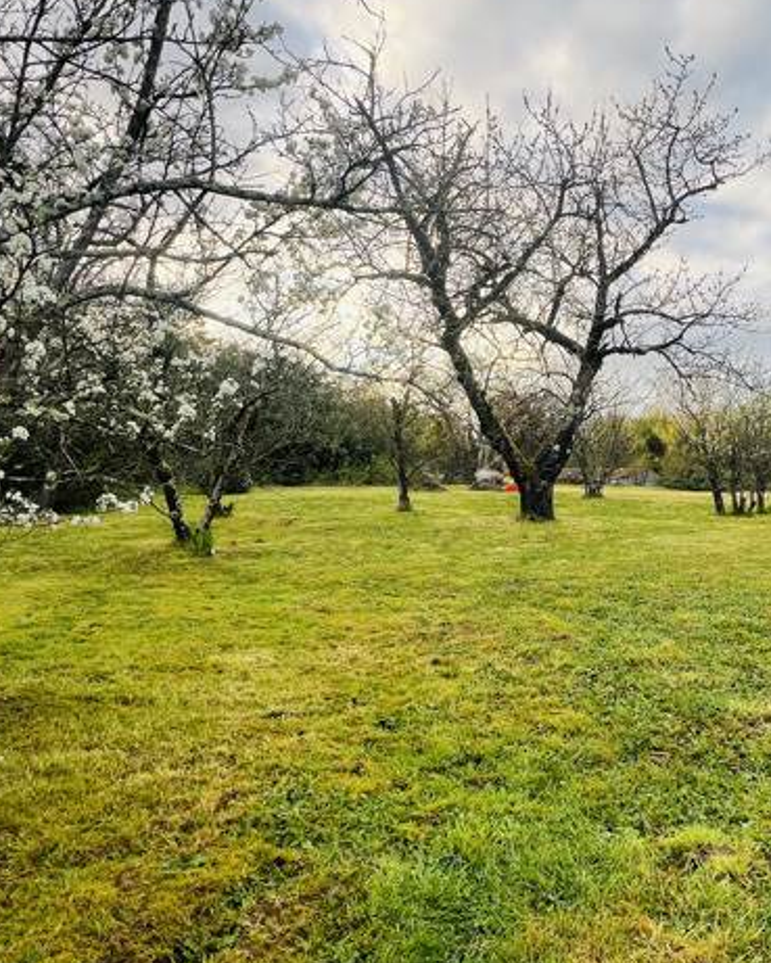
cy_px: 497
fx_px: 627
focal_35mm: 22
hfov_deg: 61.0
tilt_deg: -2.9
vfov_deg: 75.0
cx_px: 539
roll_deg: -0.2
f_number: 1.8
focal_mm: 1.57
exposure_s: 1/183
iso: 32
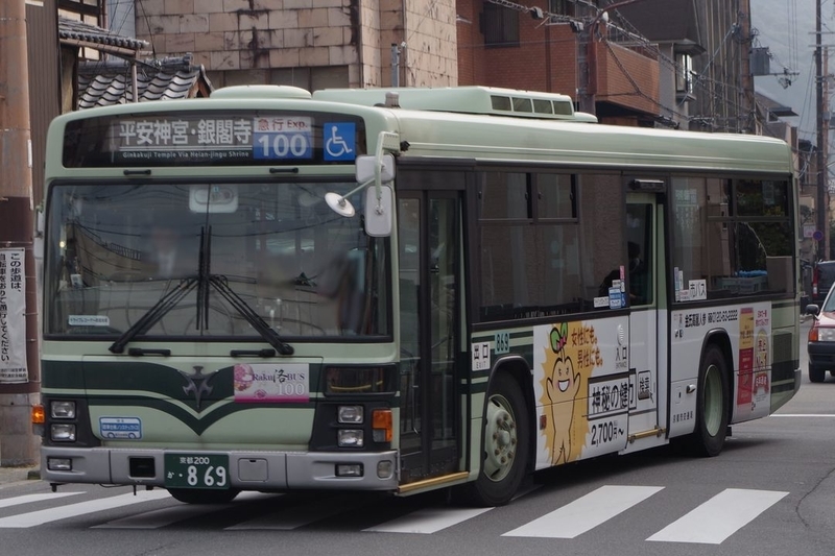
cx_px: 418
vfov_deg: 16.6
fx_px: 1901
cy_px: 278
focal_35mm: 82
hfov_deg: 24.8
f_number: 7.1
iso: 200
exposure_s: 1/250
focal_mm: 55
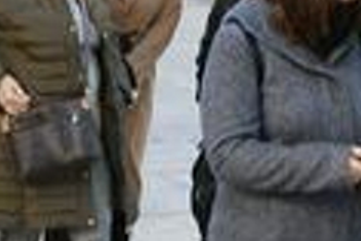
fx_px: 2388
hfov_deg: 8.5
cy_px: 95
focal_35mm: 238
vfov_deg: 5.8
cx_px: -108
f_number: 6.3
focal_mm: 35
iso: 320
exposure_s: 1/160
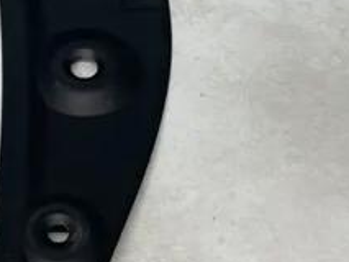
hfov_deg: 24.1
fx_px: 787
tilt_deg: -51.3
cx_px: 16
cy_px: 10
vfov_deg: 18.5
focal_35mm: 78
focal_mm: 4.2
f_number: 1.6
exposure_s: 1/100
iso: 64
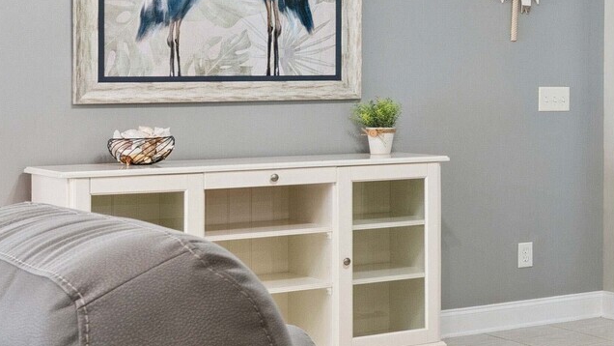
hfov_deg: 20.5
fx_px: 1400
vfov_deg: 14.0
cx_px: 967
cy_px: 58
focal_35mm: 86
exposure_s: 1/5
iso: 250
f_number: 8
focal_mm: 17
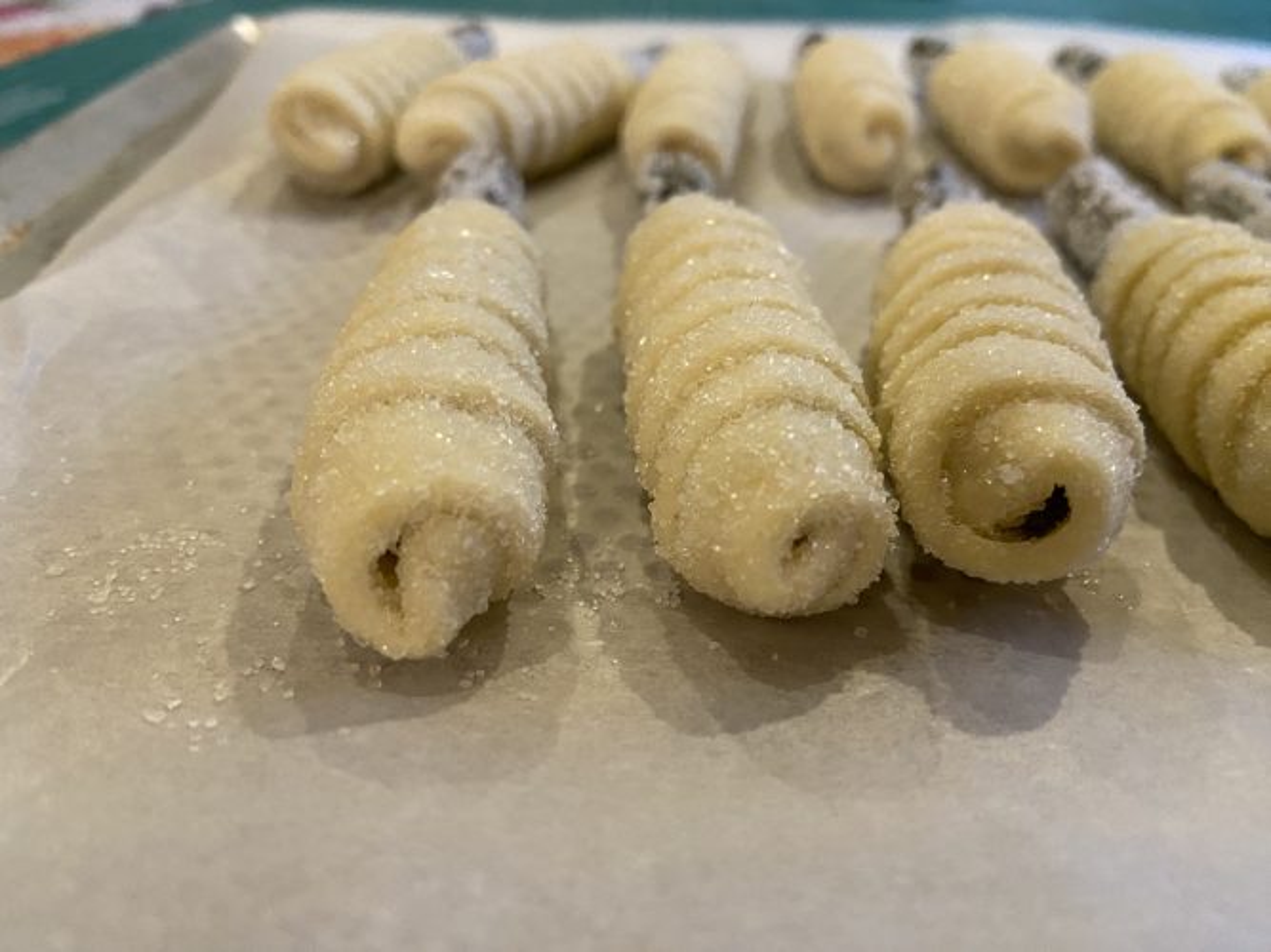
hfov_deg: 69.4
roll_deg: -3.8
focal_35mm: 25
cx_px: 636
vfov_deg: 54.9
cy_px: 476
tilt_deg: -32.0
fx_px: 918
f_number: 1.8
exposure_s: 1/50
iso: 400
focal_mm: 4.25
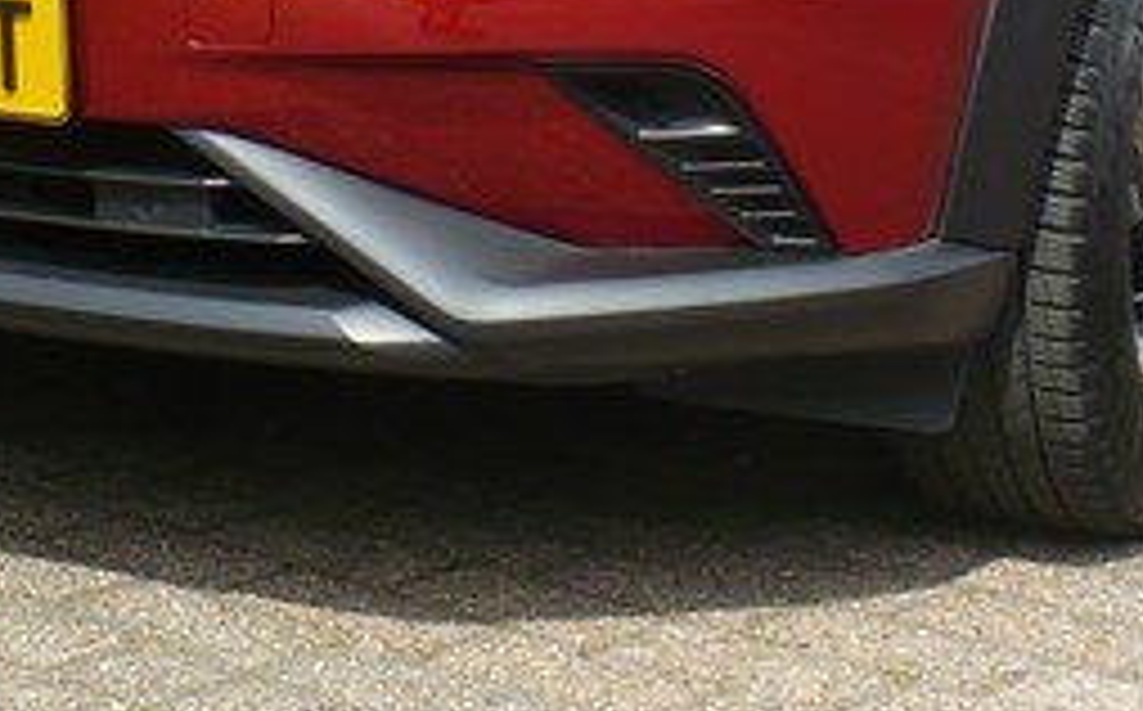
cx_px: 590
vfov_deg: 12.6
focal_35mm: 99
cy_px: -315
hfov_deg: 21.0
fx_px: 3080
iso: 100
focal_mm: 6.1
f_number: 2.8
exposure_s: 1/800
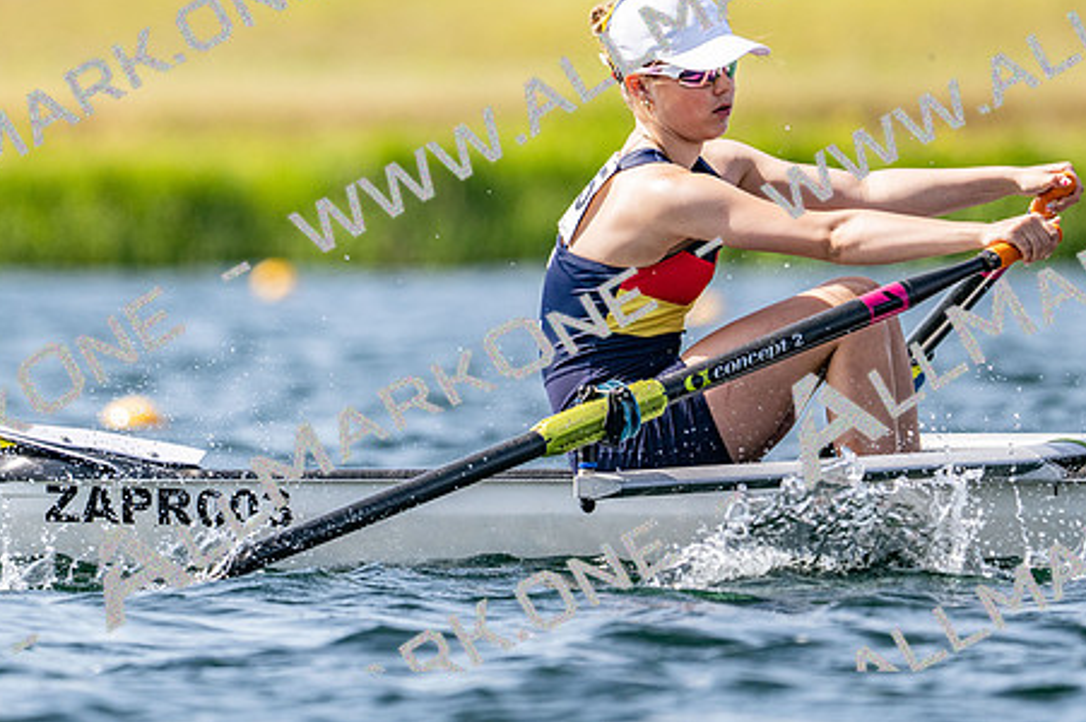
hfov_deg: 2.7
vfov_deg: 1.8
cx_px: 585
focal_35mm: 772
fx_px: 23271
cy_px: 260
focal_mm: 400
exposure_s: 1/2500
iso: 280
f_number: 4.5
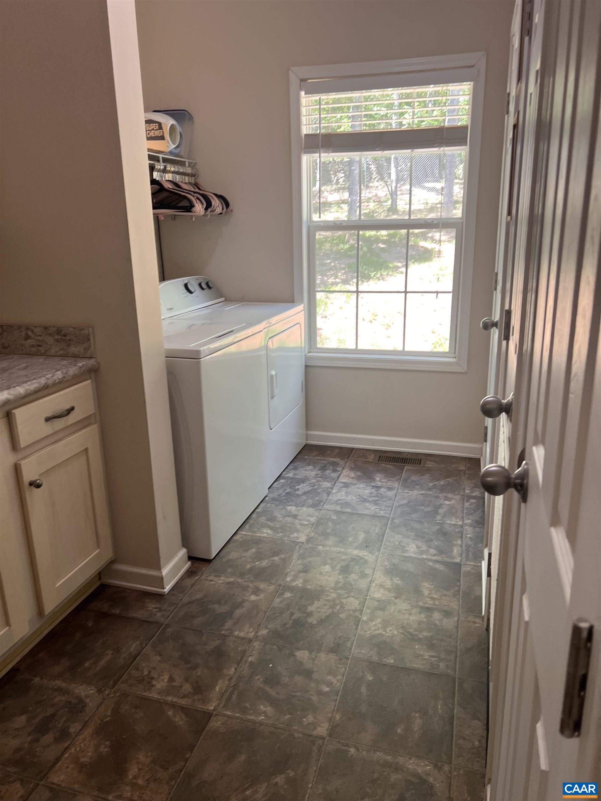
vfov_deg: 67.3
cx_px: 300
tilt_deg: -15.7
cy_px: 400
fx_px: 602
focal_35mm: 26
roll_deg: +1.8
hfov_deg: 53.1
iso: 125
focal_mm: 5.7
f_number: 1.5
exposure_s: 1/120
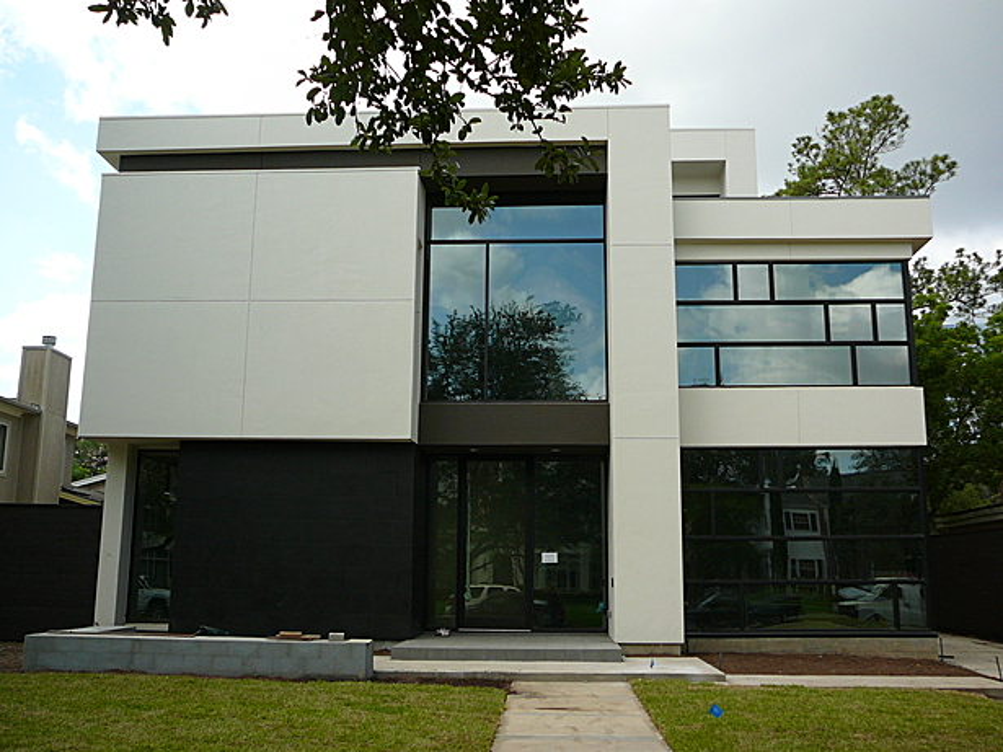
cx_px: 502
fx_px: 1014
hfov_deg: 52.6
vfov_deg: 40.7
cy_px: 376
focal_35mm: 35
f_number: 2.8
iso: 80
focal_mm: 5.2
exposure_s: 1/640
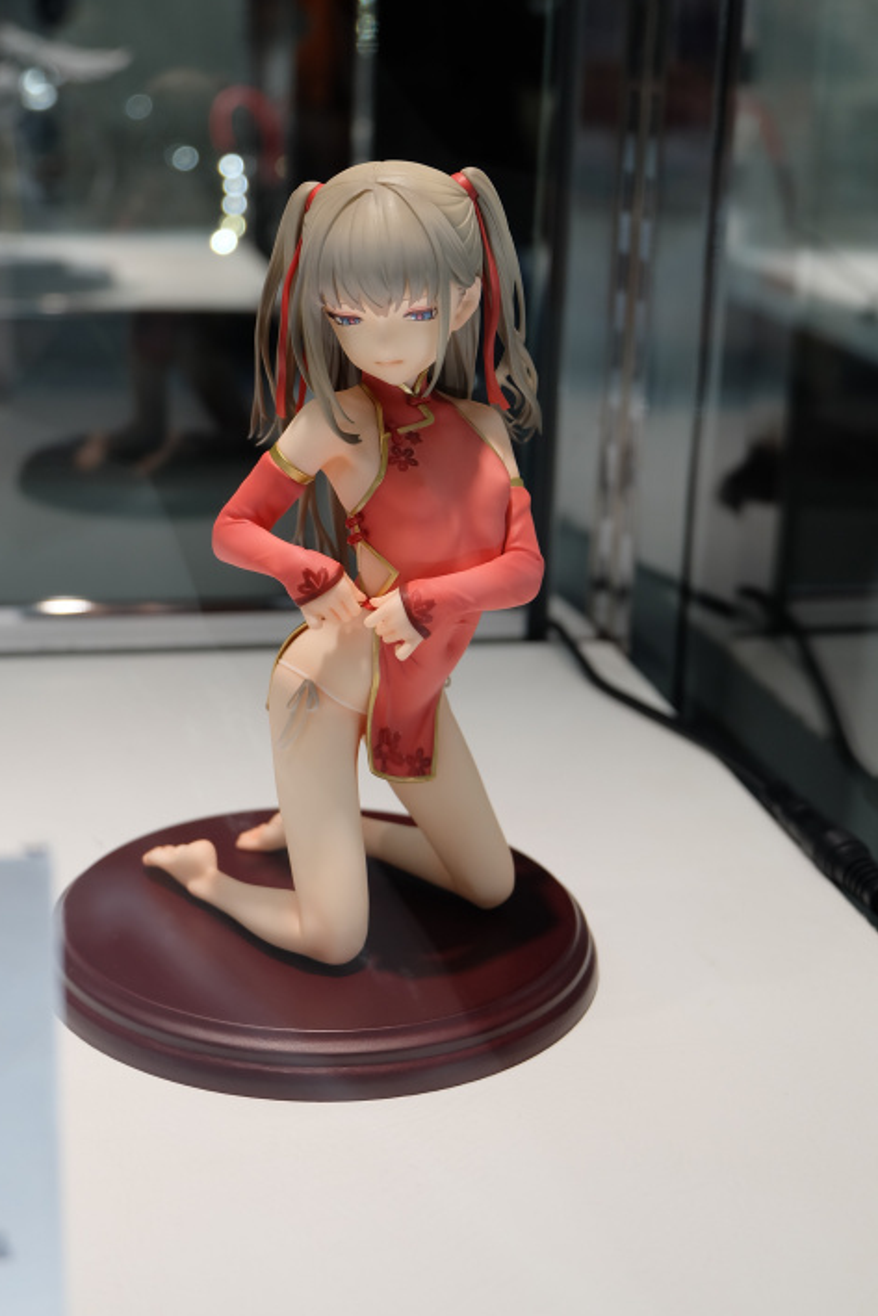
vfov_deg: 37.5
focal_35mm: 53
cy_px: 575
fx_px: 1938
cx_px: 437
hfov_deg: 25.5
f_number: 4.7
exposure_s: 1/150
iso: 400
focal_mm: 31
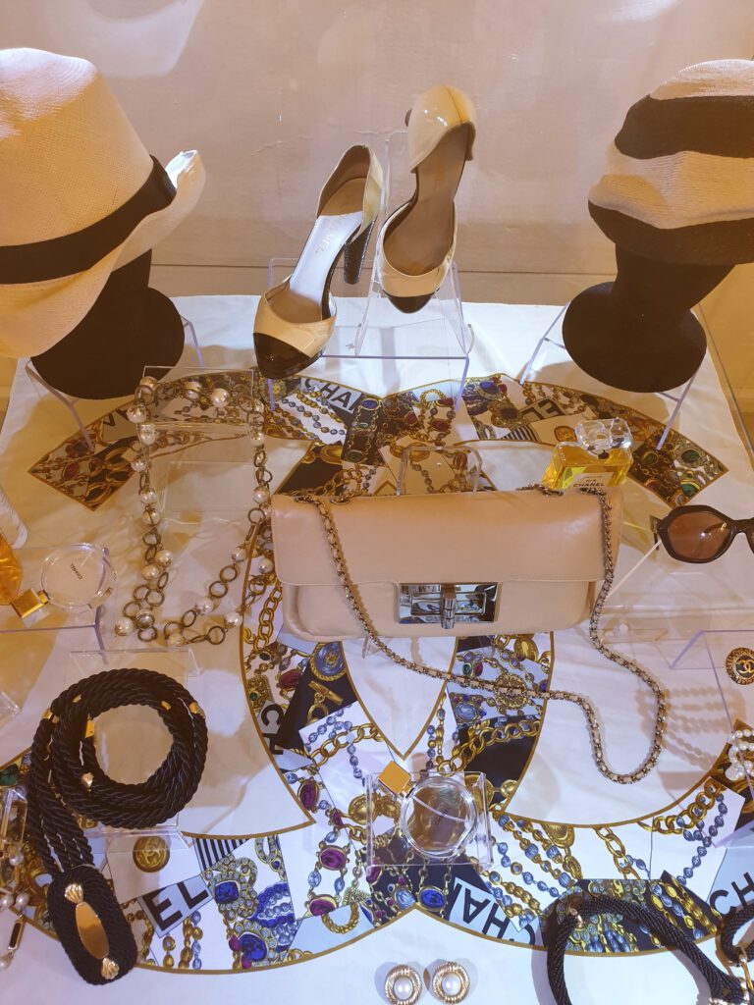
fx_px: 755
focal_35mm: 26
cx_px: 377
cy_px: 502
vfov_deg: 67.3
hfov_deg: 53.1
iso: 250
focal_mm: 4.3
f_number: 2.4
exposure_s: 1/50
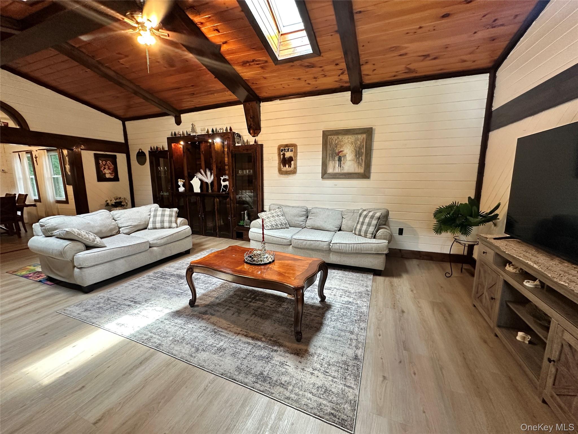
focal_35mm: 14
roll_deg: +0.5
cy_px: 217
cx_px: 289
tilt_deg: -8.8
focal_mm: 2.22
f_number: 2.2
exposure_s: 1/60
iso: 250
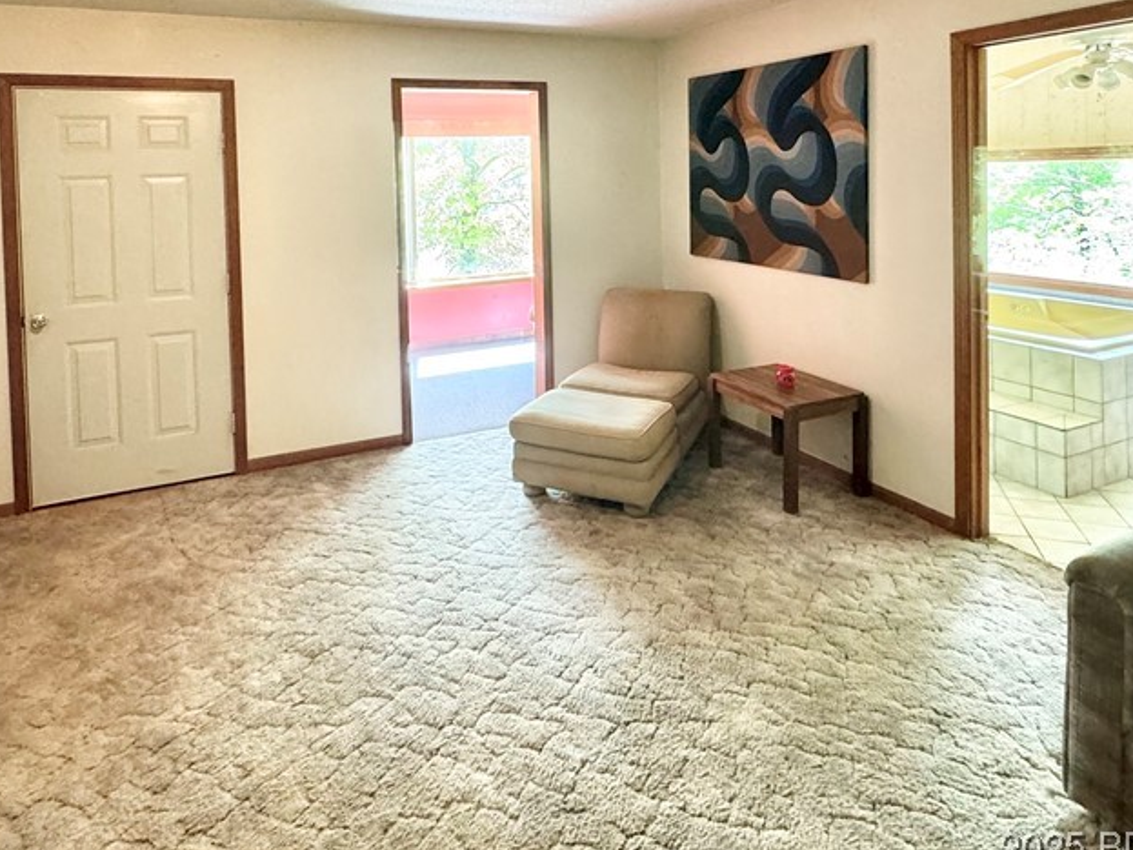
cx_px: 529
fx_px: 753
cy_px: 189
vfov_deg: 55.4
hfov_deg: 73.8
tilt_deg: -0.9
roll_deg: +1.7
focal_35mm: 23
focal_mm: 2.22
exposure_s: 1/60
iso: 400
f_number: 2.2
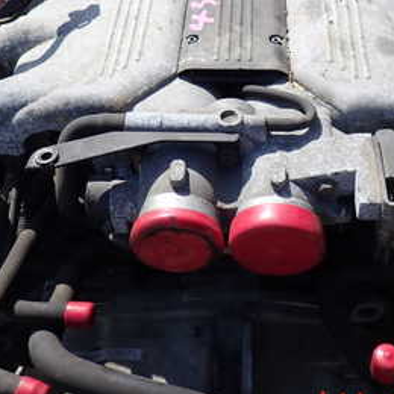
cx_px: 208
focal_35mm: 51
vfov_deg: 32.6
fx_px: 657
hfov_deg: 33.4
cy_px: 85
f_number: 2.8
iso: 100
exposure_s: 1/800
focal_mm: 4.5
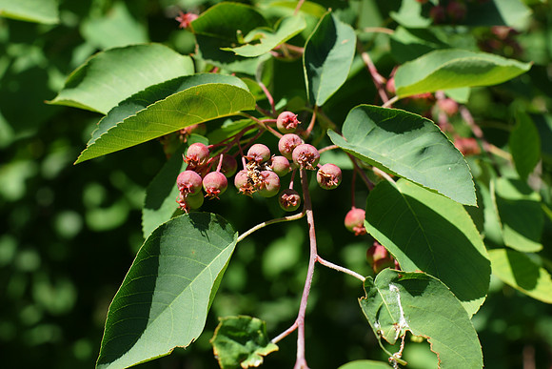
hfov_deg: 27.0
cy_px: 184
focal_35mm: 75
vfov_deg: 18.2
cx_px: 276
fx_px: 1150
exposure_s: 1/200
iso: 200
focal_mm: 50
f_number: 8
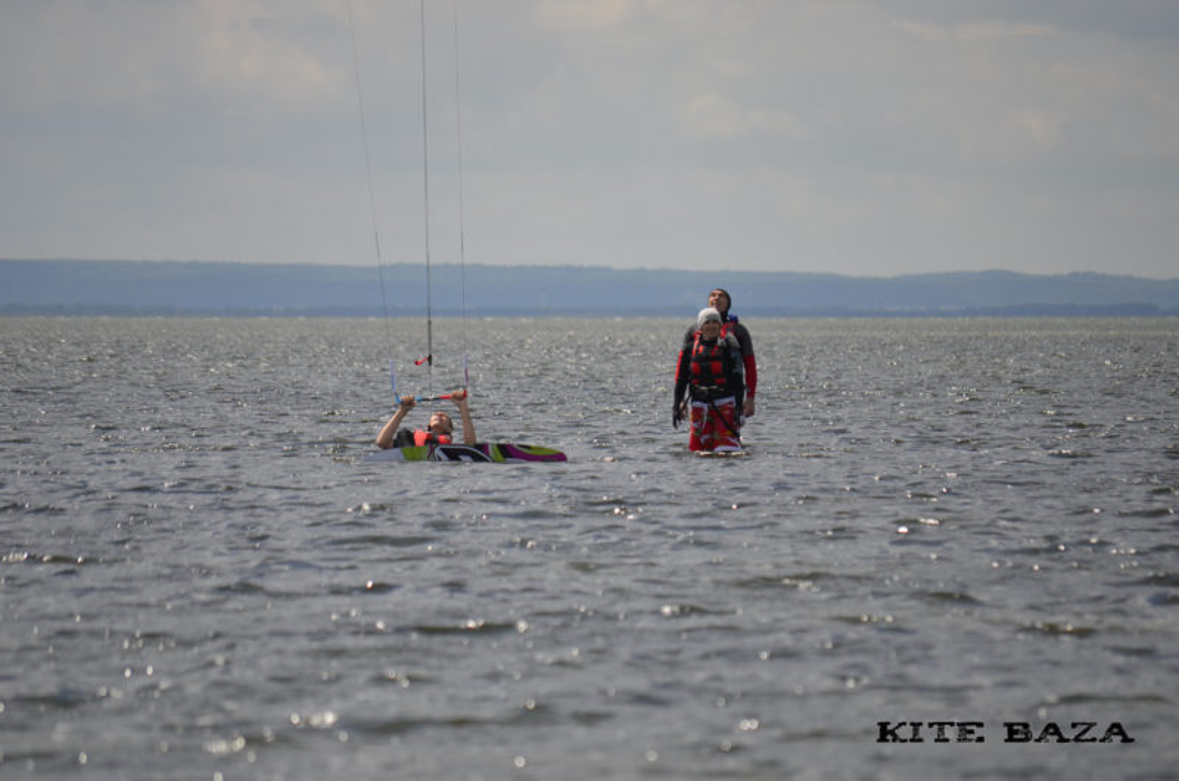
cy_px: 390
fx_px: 9805
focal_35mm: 300
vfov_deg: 4.6
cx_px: 590
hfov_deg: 6.9
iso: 320
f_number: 5.6
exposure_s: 1/2000
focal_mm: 200
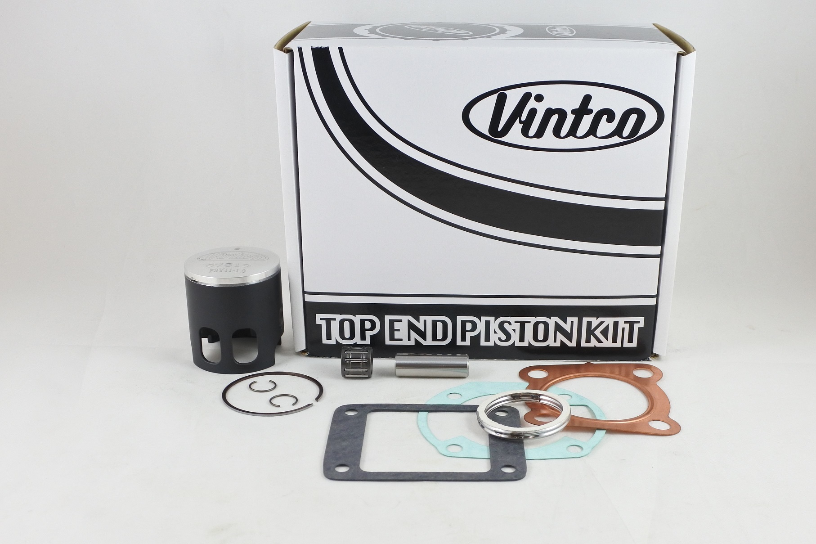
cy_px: 272
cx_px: 408
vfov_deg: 43.6
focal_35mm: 30
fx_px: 680
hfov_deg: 61.9
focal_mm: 11.4
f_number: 3.8
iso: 400
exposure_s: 1/125
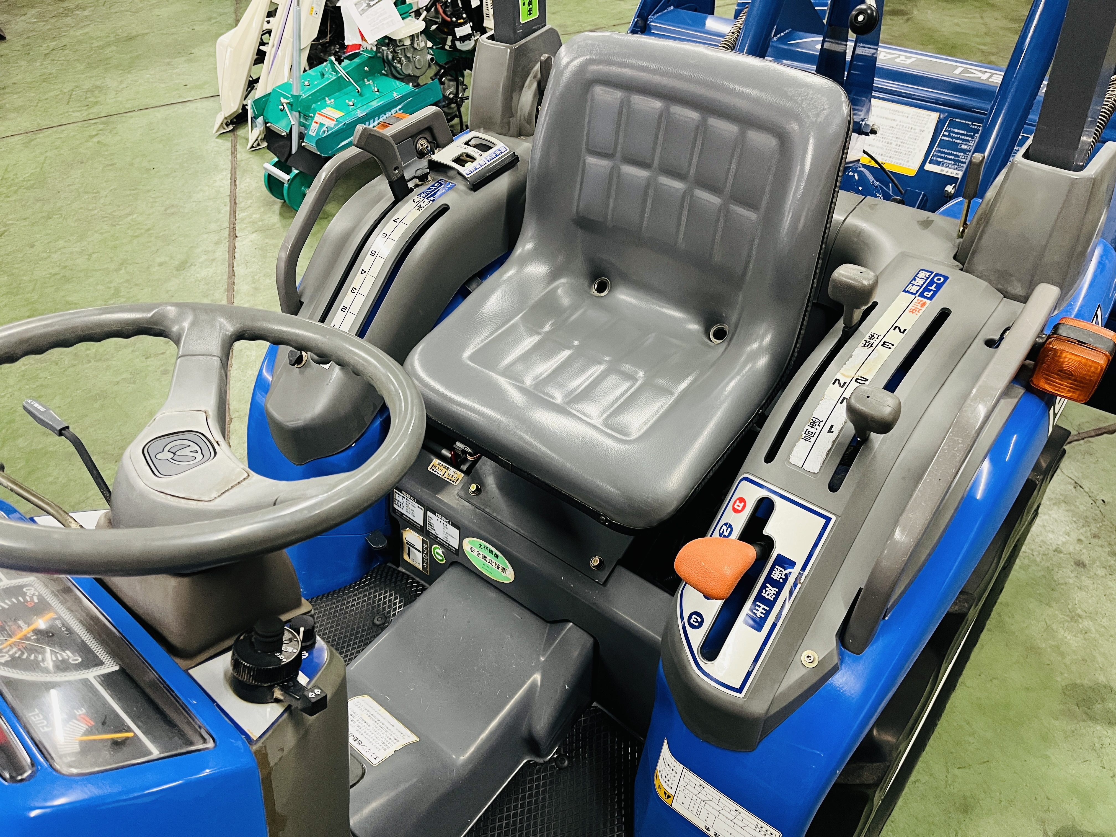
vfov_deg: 53.1
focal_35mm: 26
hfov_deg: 67.3
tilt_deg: -43.8
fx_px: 838
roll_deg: +6.1
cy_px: 418
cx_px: 558
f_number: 1.6
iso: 320
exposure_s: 1/60
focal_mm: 5.1
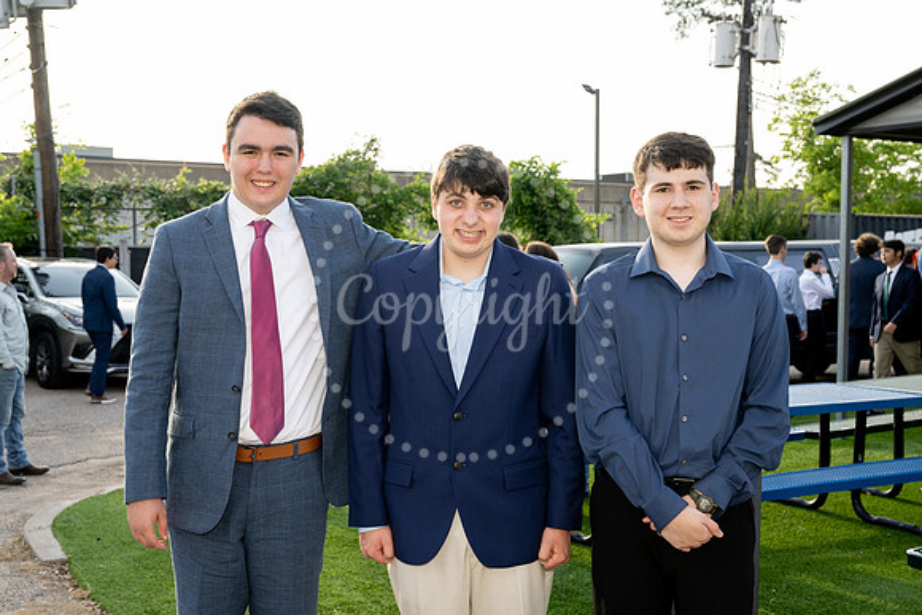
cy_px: 308
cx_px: 461
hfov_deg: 44.5
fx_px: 1127
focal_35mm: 44
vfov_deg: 30.5
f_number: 6.3
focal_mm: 44
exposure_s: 1/160
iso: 320
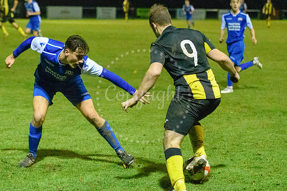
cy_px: 86
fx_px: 973
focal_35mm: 122
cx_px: 146
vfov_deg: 11.2
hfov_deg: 16.8
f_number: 3.3
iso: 51200
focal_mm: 70
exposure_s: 1/1500
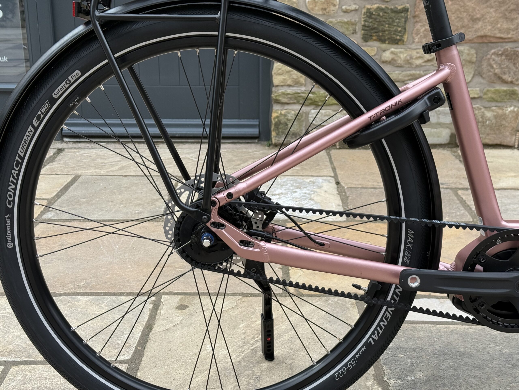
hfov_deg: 39.7
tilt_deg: -16.8
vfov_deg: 30.3
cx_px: 260
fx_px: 720
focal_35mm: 48
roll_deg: +0.3
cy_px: 195
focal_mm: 6.76
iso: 80
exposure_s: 1/1149
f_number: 1.78
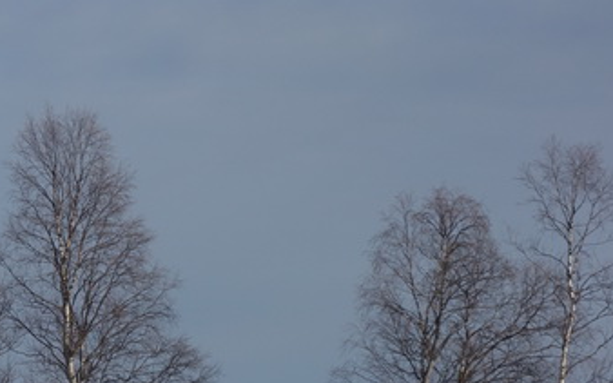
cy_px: 455
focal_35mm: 181
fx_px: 3023
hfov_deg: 11.5
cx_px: 24
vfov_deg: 7.2
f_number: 6.3
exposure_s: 1/800
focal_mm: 27.86
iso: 125
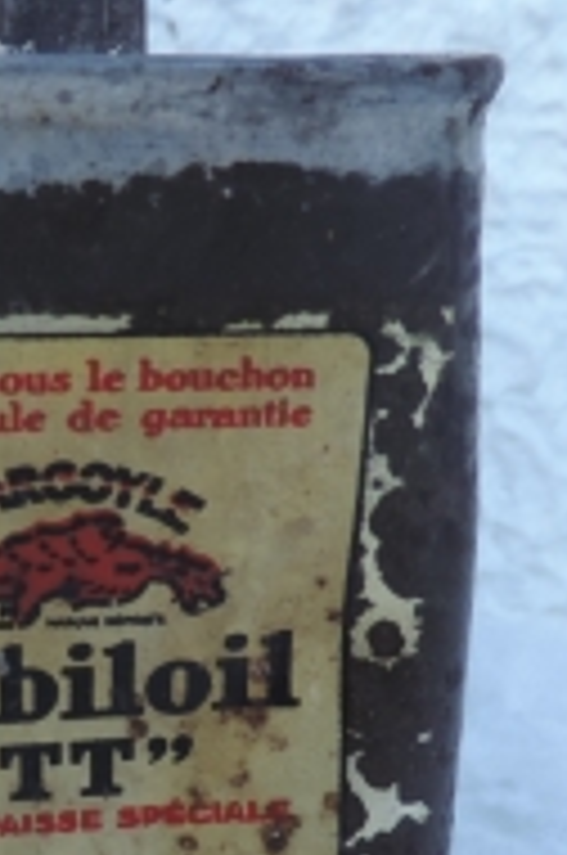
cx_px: 32
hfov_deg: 16.9
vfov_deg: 25.2
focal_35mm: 79
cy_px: 711
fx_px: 1873
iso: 80
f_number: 3
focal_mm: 4.3
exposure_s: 1/125
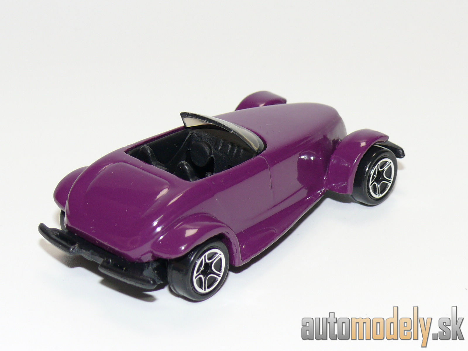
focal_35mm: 103
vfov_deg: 14.4
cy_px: 176
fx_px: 1393
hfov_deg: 19.1
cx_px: 234
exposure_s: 1/30
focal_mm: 13.6
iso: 100
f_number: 4
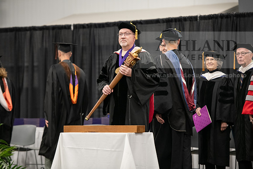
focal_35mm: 165
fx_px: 1160
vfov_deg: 8.3
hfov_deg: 12.4
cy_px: 84
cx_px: 126
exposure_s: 1/200
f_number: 3.2
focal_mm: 165
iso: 3200
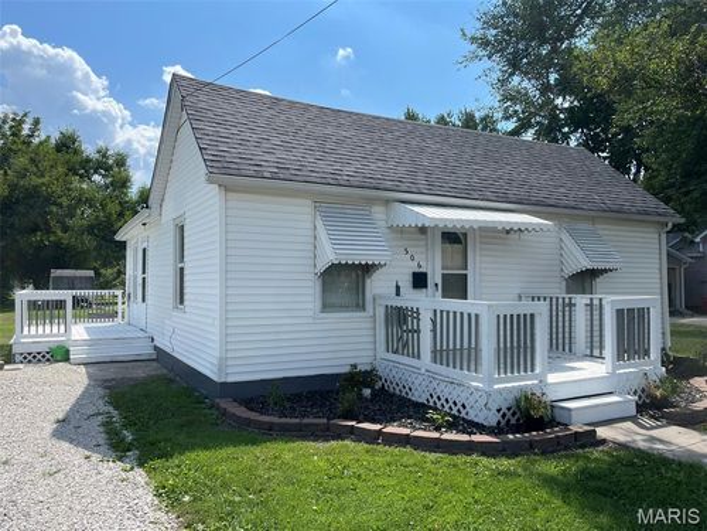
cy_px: 266
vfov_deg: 53.1
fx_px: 531
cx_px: 354
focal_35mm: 26
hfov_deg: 67.3
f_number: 1.6
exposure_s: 1/4310
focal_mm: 5.1
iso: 50
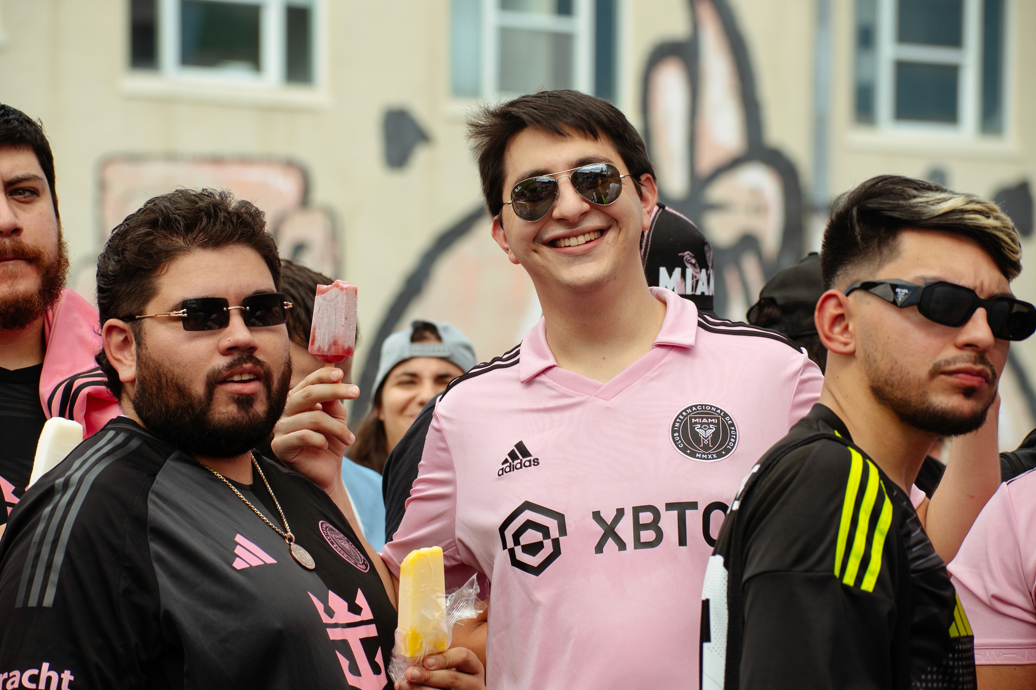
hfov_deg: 10.2
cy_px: 345
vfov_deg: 6.8
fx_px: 5813
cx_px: 518
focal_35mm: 202
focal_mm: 135
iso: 160
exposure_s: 1/320
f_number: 7.1
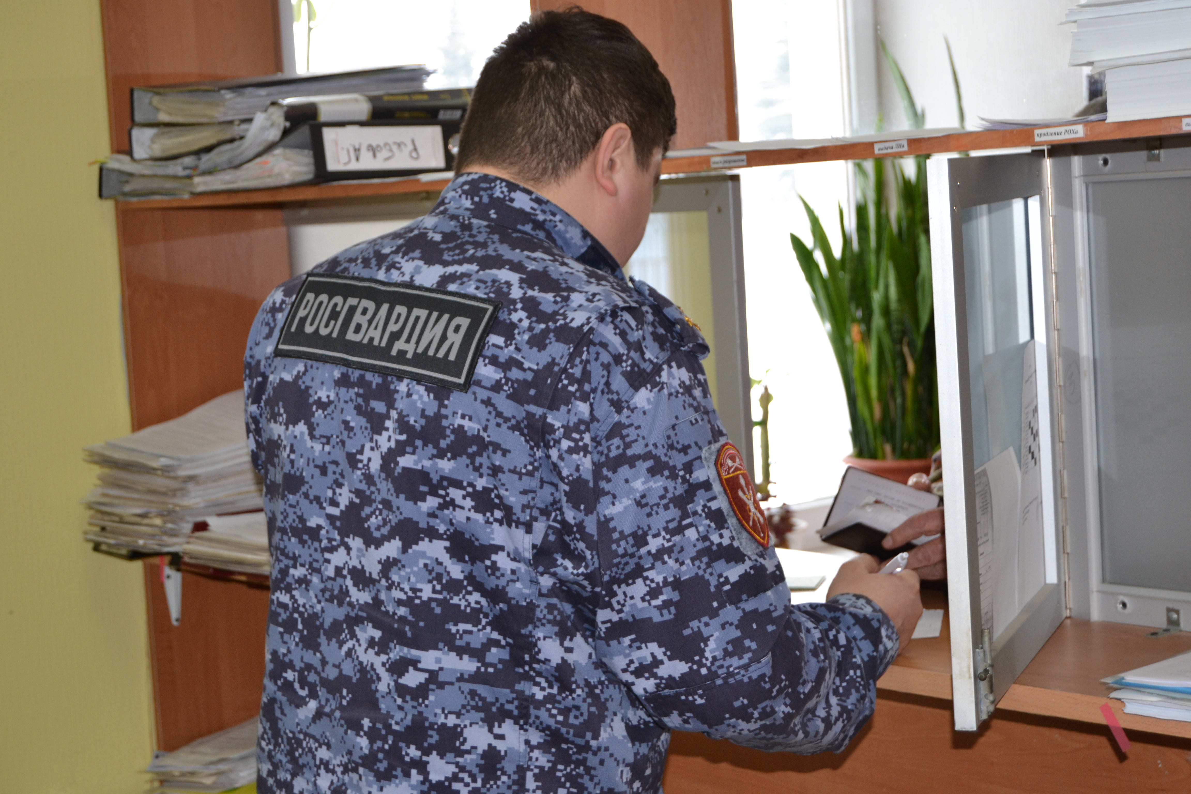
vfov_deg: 19.7
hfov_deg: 29.2
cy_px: 397
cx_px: 596
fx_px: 2283
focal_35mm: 69
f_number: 5.3
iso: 500
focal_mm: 46
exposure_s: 1/60
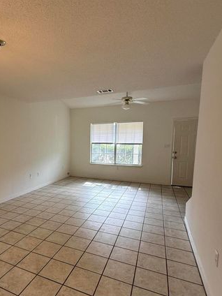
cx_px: 61
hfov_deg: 58.5
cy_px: 162
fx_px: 188
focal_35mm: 22
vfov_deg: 76.2
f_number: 2.2
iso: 100
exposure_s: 1/120
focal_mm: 2.22
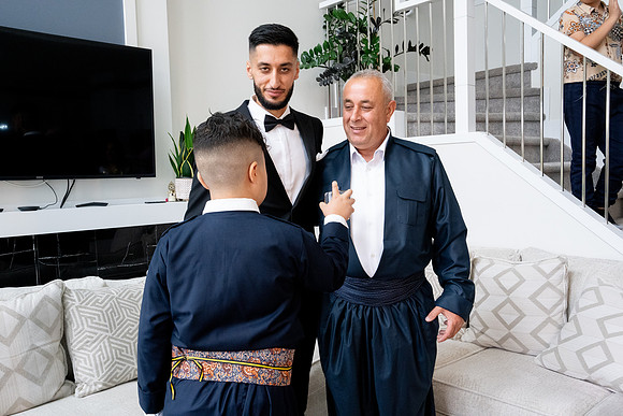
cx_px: 312
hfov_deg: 60.3
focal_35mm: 31
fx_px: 537
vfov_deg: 42.3
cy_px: 208
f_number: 9
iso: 6400
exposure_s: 1/160
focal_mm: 31
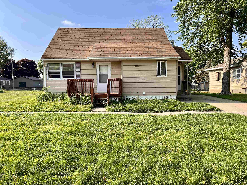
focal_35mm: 26
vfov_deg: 53.1
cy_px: 92
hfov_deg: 67.3
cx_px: 124
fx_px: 186
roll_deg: +0.7
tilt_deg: -3.7
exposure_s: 1/1751
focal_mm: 5.7
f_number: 1.5
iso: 50
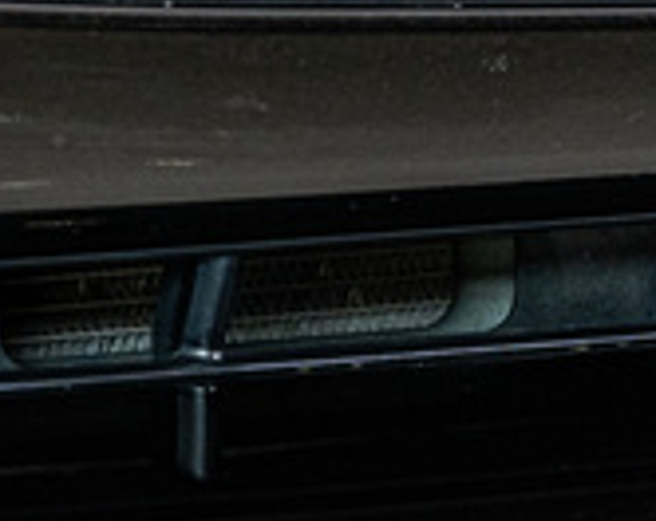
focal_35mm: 435
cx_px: 1591
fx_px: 8426
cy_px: -647
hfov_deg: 4.4
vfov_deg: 3.5
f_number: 4
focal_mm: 75
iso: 500
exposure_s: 1/160
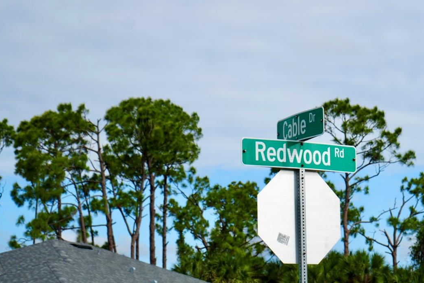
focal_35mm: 100
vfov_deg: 13.7
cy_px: 162
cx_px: 309
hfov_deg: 20.3
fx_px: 1179
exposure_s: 1/800
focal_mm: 65
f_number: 5.6
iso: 100
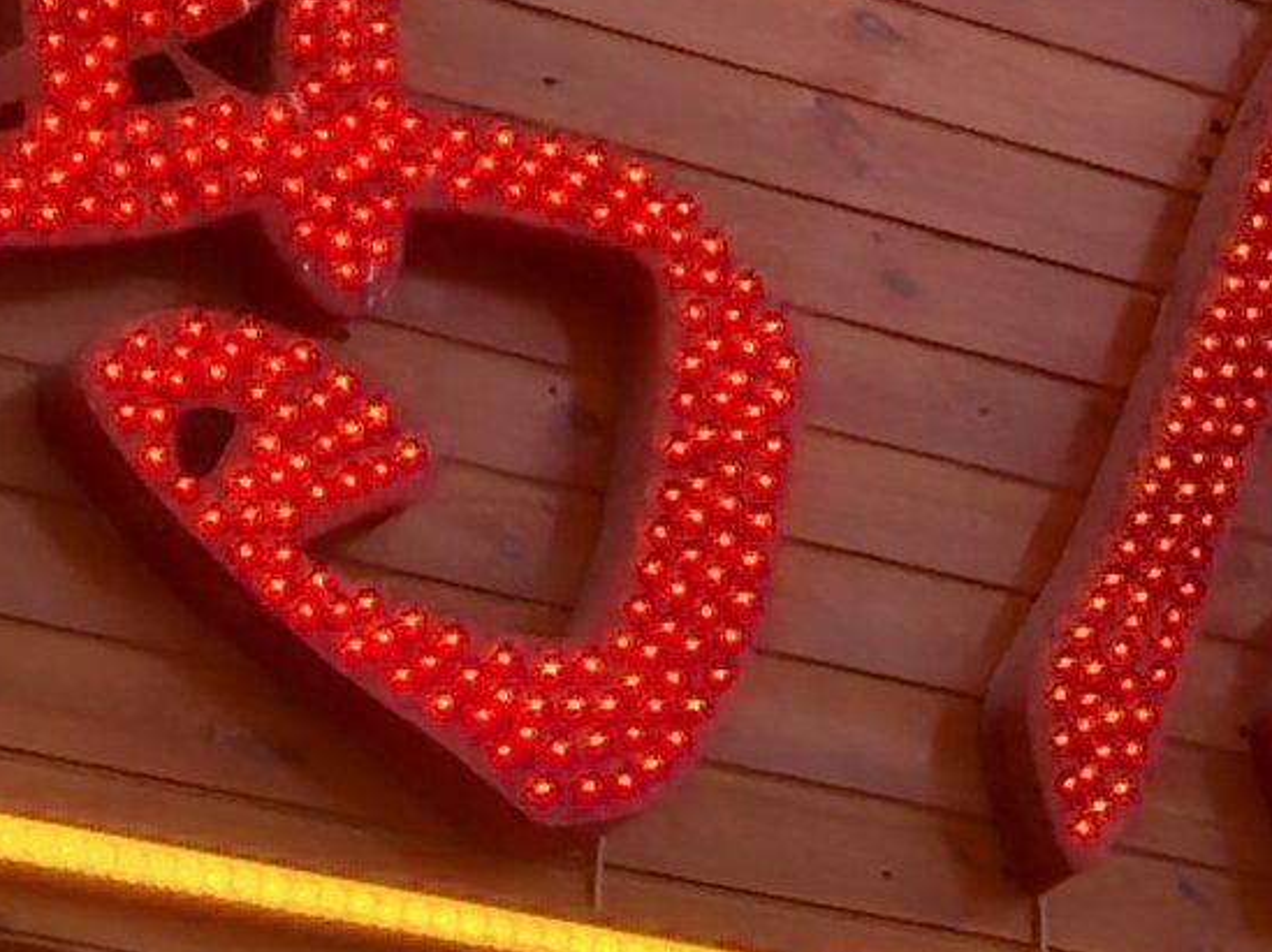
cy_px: 748
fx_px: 8042
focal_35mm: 219
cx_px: 2362
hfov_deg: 8.6
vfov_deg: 6.8
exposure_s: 1/132
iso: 50
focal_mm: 8.5
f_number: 1.6
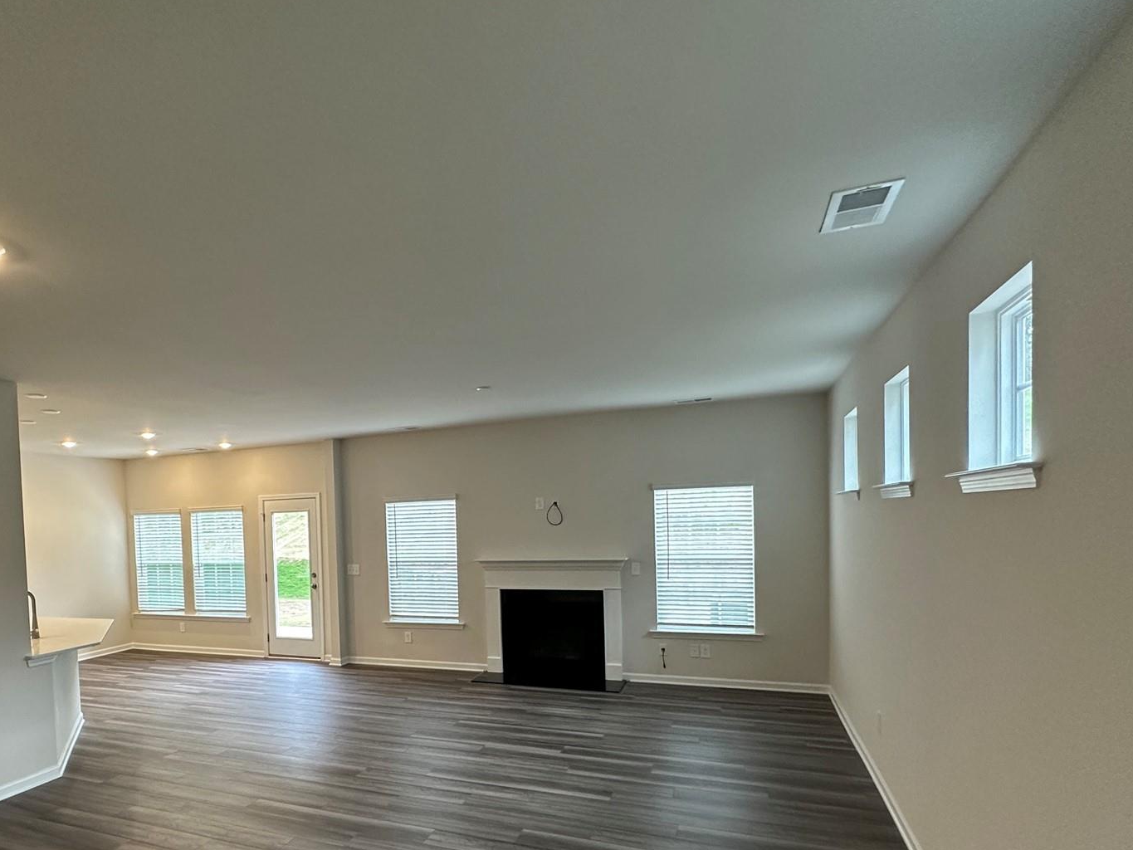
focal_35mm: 21
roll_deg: +1.8
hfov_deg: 77.5
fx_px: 687
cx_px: 422
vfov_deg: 62.3
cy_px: 547
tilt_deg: -1.9
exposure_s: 1/120
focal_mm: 2.22
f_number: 2.2
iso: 250
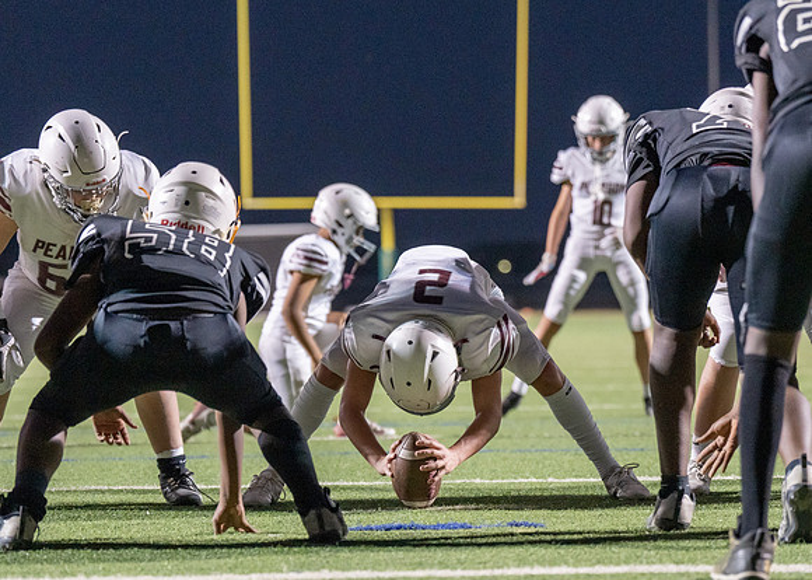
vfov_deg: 8.1
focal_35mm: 176
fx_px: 4066
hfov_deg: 11.4
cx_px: 445
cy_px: 402
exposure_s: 1/500
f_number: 2.8
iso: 2000
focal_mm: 120
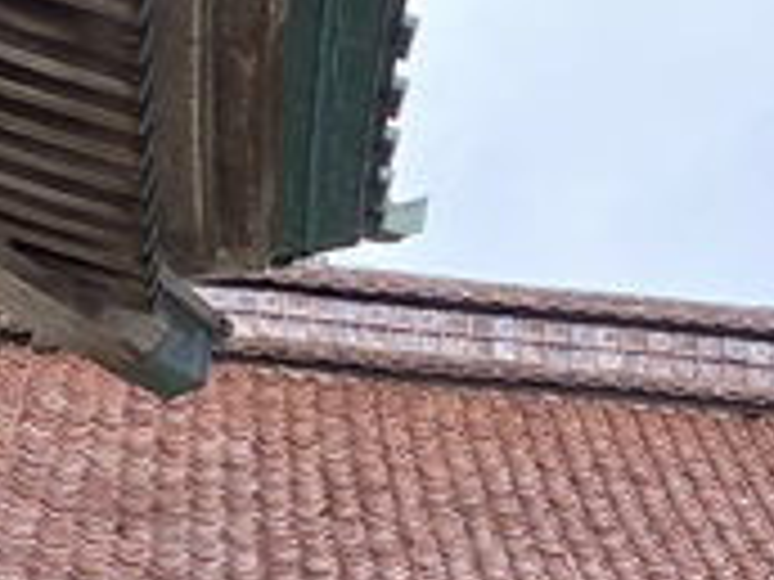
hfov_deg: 16.1
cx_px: 716
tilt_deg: +11.8
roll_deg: +0.6
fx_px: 2706
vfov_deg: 11.1
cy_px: 1160
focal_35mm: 121
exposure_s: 1/557
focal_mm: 4.25
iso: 32
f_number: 1.8
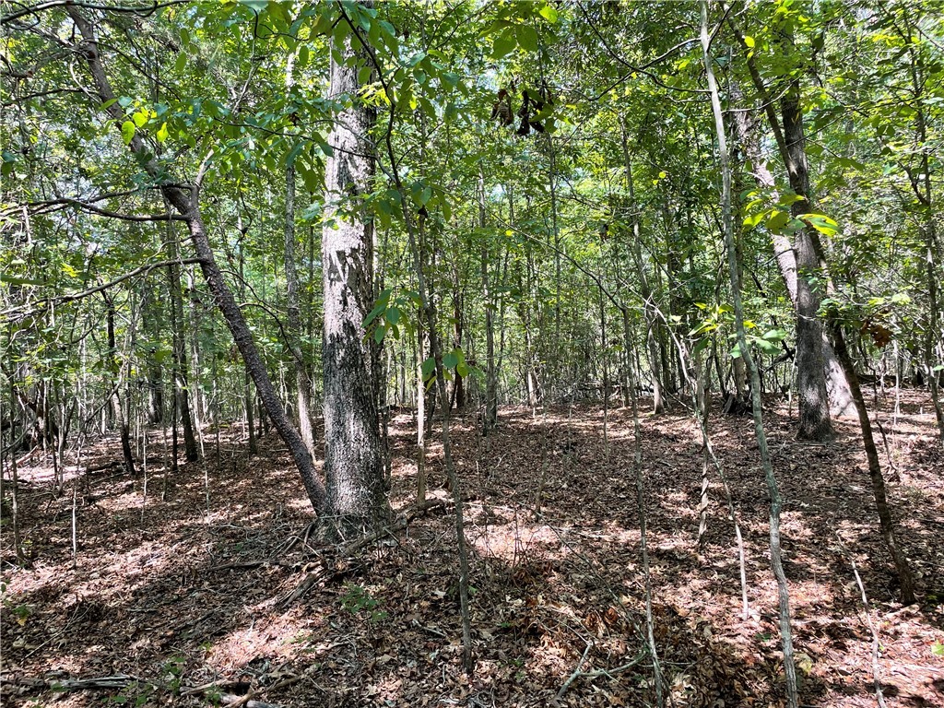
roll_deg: +2.3
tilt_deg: +1.2
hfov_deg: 67.3
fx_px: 709
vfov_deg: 53.1
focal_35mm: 26
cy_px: 354
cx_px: 472
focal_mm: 4.2
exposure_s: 1/137
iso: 32
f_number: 1.6
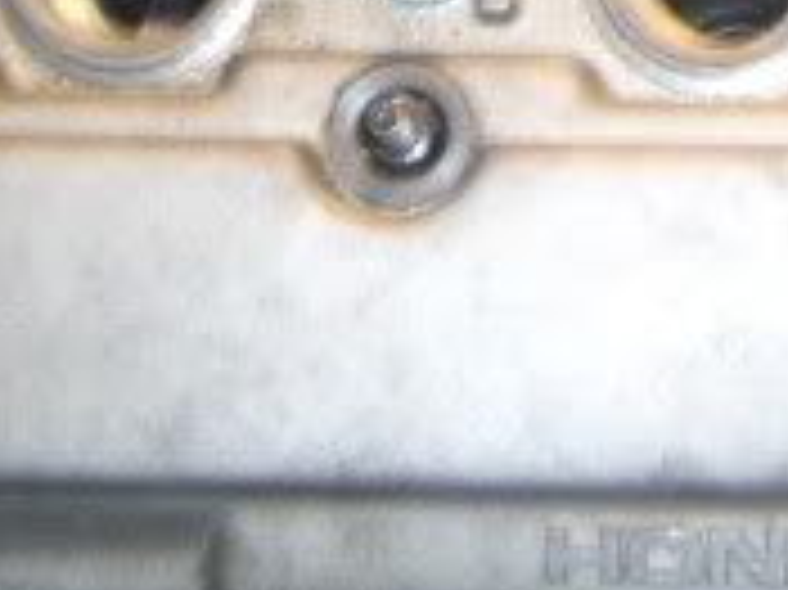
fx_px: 3572
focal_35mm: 157
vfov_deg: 9.2
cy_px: -243
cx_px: 968
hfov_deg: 12.3
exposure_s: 1/3.33
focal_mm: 5.7
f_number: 4.3
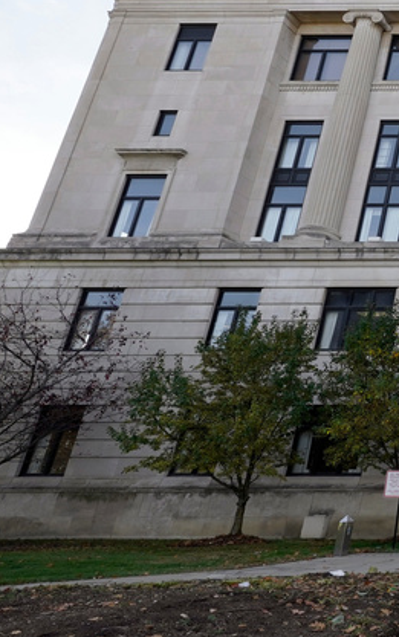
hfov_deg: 19.7
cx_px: 777
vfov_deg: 48.9
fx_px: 695
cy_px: 247
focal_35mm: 40
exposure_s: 1/125
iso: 400
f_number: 11
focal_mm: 16
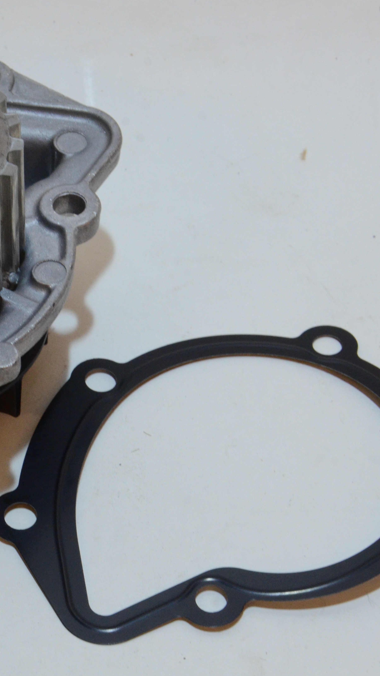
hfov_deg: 8.7
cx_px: 6
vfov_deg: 15.6
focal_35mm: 138
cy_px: 339
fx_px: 2472
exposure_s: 1/50
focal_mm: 58
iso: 1600
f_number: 18
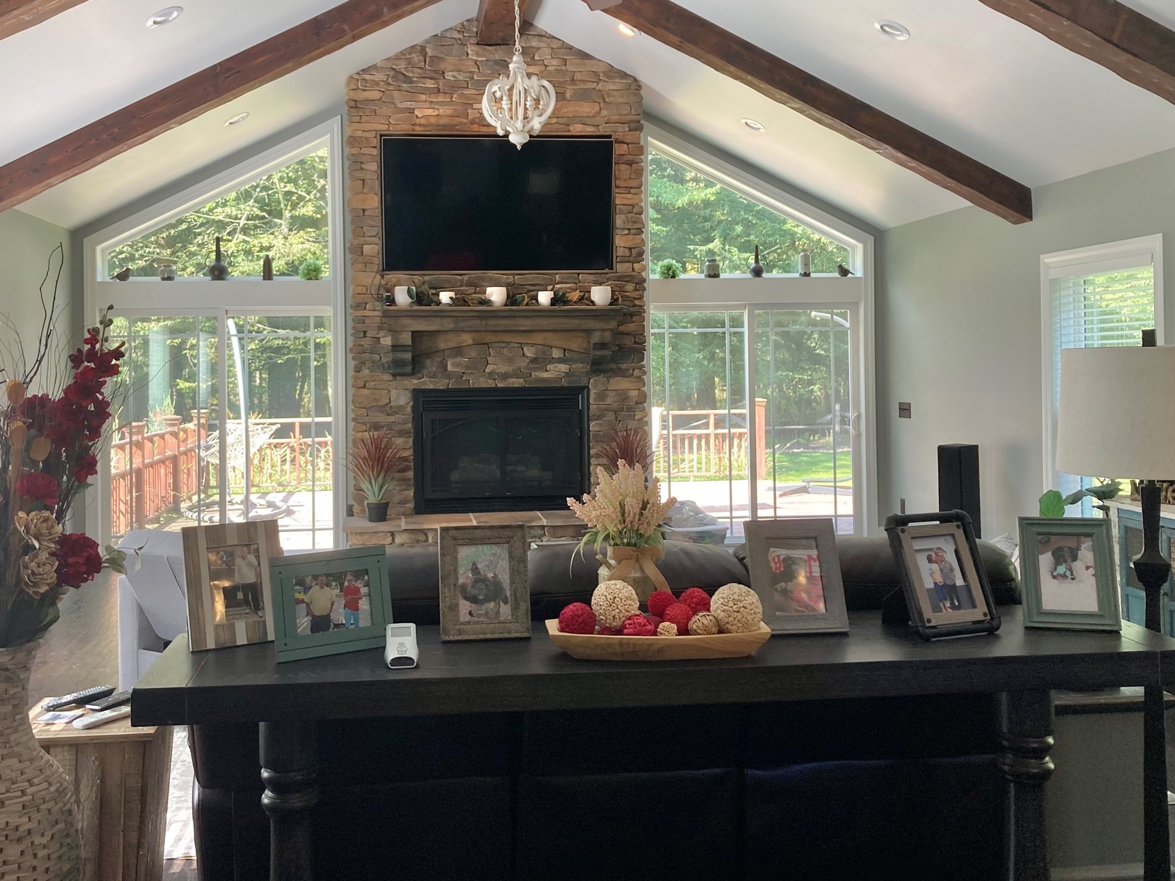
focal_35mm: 34
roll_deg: +0.1
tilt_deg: +1.5
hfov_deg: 53.8
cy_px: 362
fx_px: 1154
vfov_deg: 41.6
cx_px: 517
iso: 50
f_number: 1.8
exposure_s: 1/60
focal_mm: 3.99
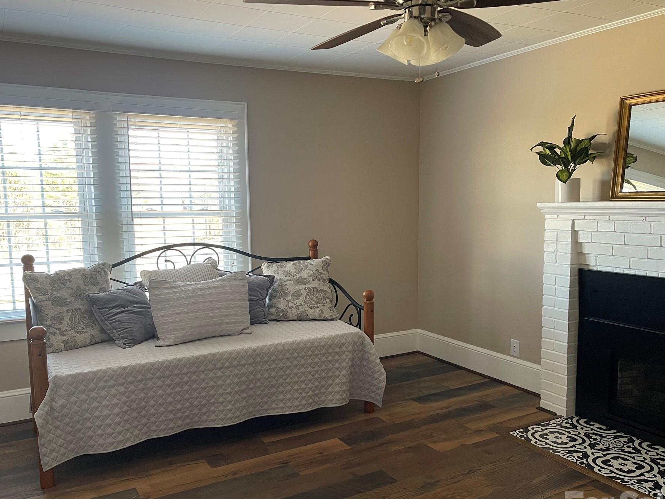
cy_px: 276
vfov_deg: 48.1
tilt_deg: -6.7
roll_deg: +1.1
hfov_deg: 61.5
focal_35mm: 29
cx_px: 299
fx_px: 557
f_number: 1.6
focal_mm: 5.1
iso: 160
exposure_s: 1/60
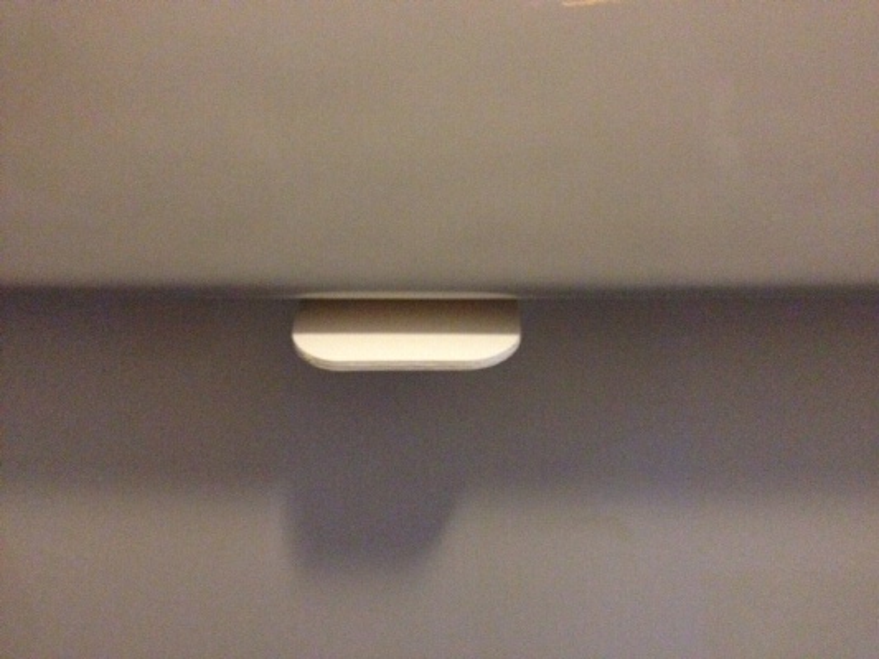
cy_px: 330
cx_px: 440
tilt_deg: -35.6
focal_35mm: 35
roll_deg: +0.8
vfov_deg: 40.7
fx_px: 889
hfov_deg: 52.6
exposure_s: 1/15
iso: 800
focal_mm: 4.28
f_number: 2.4
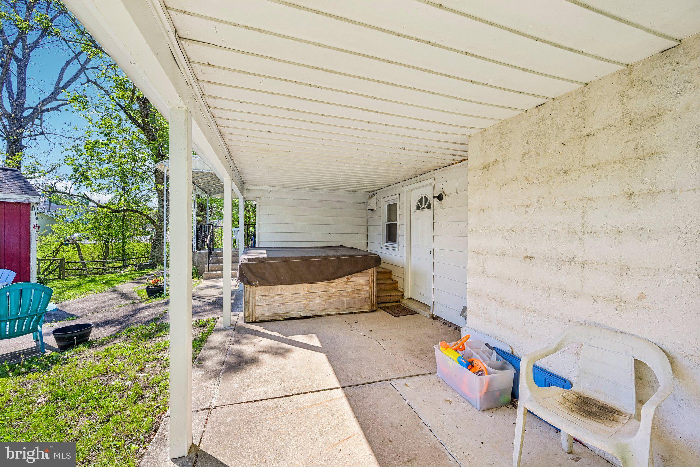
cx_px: 350
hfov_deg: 104.3
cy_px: 234
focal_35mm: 14
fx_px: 272
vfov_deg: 81.2
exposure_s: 1/125
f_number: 8
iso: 100
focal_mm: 14
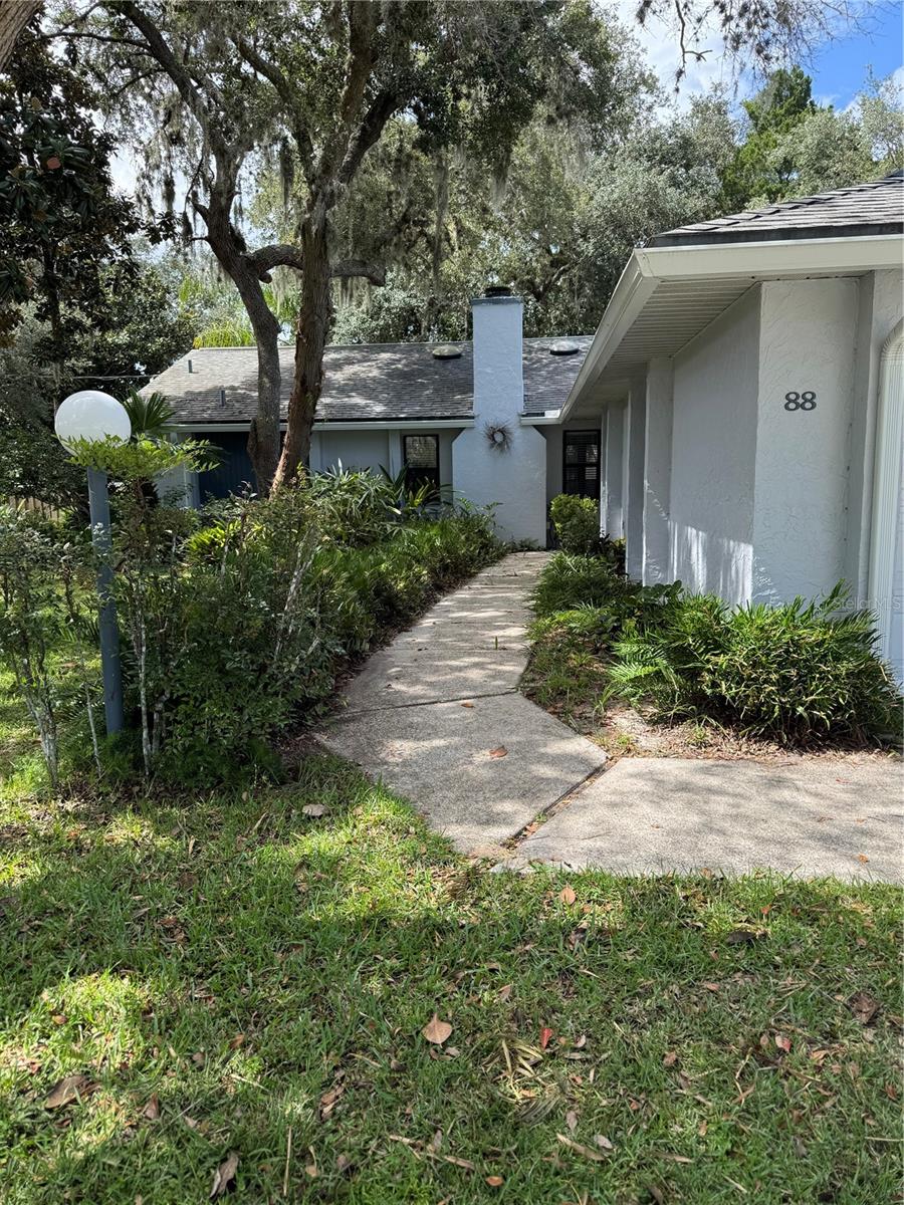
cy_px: 602
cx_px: 452
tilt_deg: -8.2
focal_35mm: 24
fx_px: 836
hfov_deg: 56.8
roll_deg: +1.6
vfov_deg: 71.6
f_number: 1.78
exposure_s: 1/938
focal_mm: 6.76
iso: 80
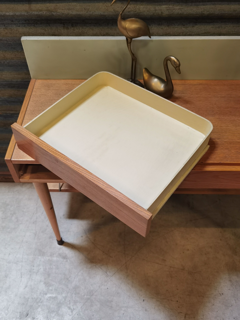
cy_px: 160
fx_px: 305
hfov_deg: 42.9
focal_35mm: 33
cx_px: 120
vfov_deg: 55.4
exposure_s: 1/100
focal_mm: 6.71
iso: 400
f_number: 1.9
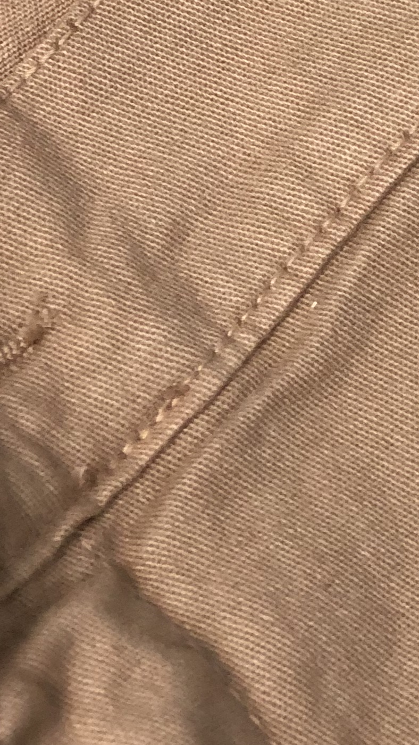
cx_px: 617
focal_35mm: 163
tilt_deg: -60.4
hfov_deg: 7.3
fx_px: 3220
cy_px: -269
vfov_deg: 12.7
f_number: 2.4
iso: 64
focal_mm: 6
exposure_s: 1/60
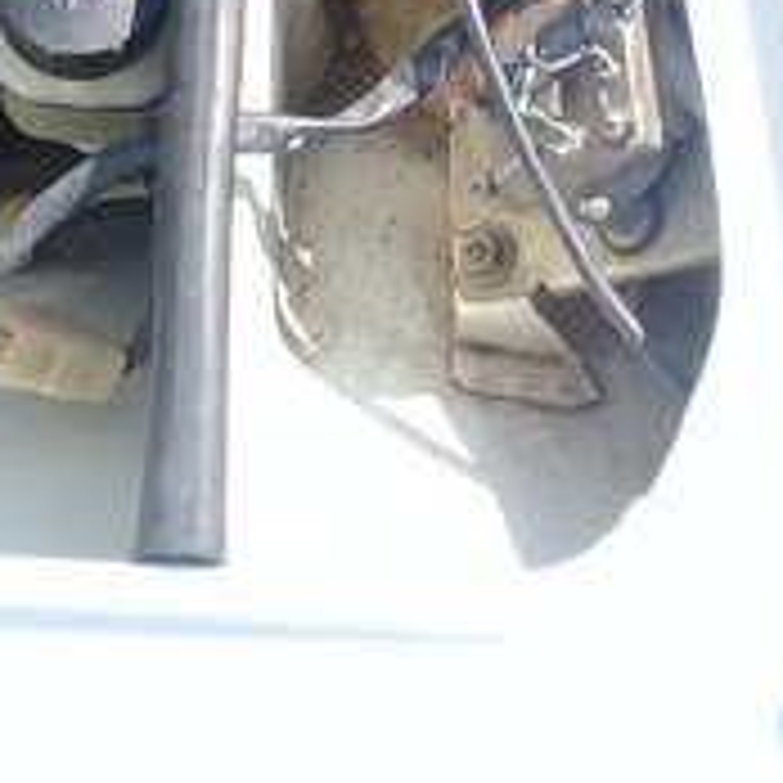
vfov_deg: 19.8
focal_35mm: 78
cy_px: -315
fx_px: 1996
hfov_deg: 21.9
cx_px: 153
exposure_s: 1/623
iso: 50
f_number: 2.2
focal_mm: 3.3
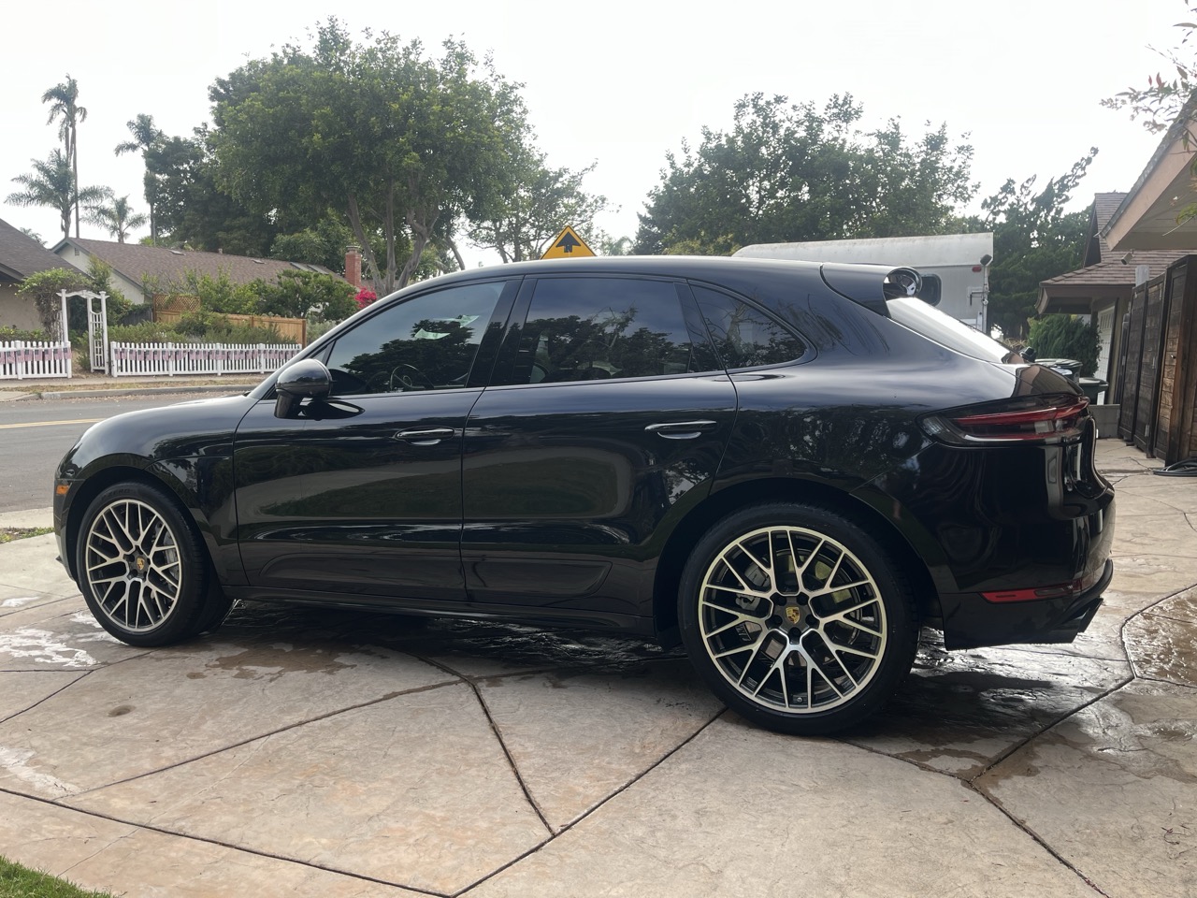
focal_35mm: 26
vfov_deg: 53.1
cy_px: 449
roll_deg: -1.8
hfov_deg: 67.3
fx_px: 899
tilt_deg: -6.8
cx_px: 598
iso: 50
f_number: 1.6
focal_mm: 5.1
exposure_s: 1/334
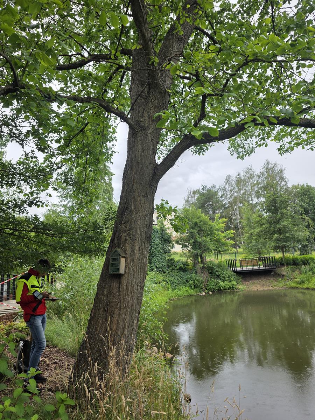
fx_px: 279
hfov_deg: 58.9
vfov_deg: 73.9
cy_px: 210
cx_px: 158
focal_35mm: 23
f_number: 1.7
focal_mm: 6.3
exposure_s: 1/1915
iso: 80
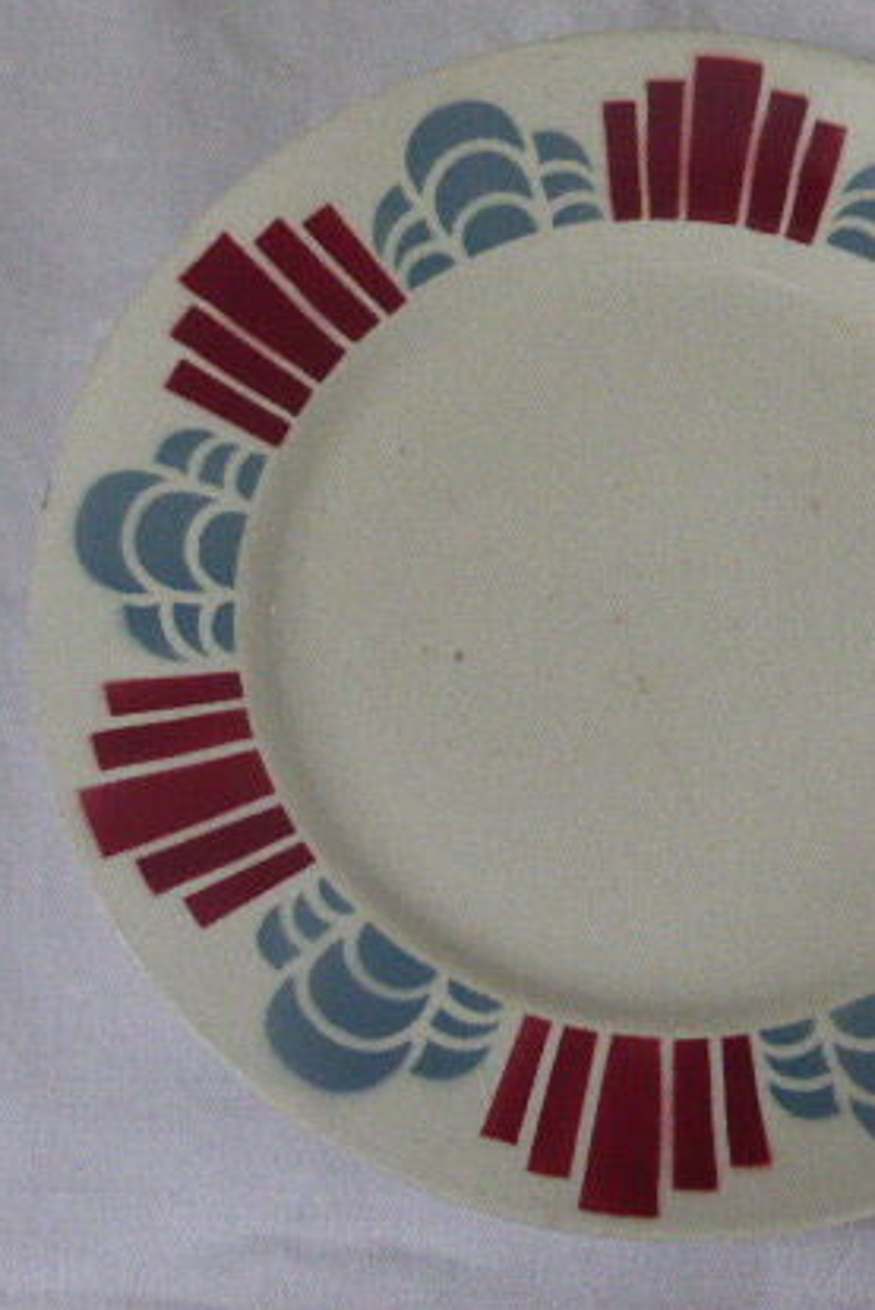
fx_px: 2513
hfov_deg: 19.5
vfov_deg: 29.2
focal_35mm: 69
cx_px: 730
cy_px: 565
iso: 800
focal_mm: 7.4
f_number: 3.9
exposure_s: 1/250
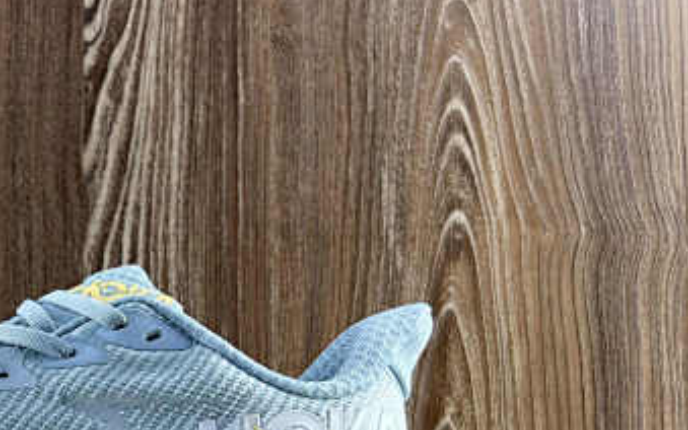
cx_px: 26
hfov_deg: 29.7
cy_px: 438
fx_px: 1219
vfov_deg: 19.4
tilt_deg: +2.7
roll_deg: -0.3
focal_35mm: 65
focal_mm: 5.7
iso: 40
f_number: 1.5
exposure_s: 1/168
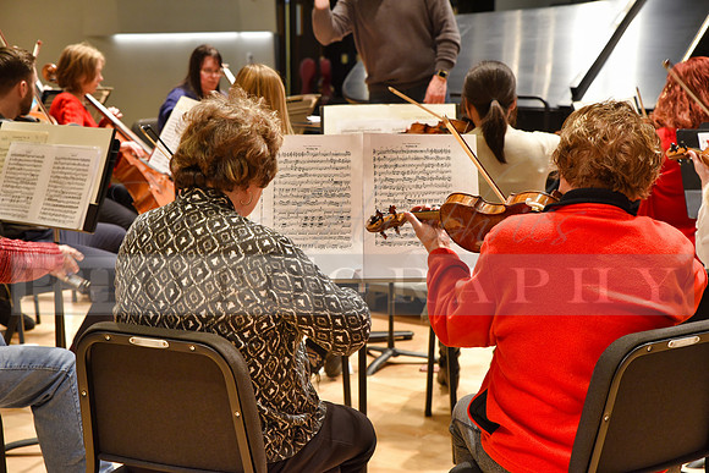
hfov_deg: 28.8
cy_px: 236
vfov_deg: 19.5
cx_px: 354
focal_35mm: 70
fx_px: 1379
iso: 1600
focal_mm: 70
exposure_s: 1/100
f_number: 5
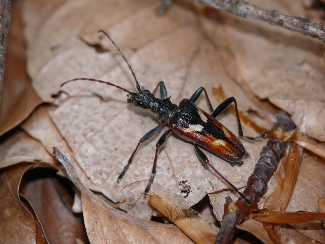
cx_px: 162
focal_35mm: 284
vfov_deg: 5.2
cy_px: 122
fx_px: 2667
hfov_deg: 7.0
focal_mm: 60
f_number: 3.6
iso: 100
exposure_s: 1/40
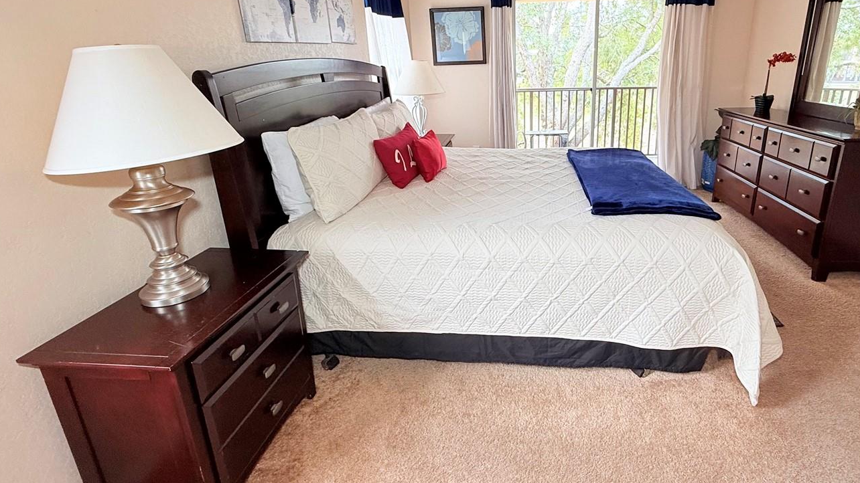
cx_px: 505
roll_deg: +1.2
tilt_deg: -16.6
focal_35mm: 19
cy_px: 189
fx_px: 433
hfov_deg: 88.7
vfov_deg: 57.8
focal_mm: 2.22
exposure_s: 1/103
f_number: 2.2
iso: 100
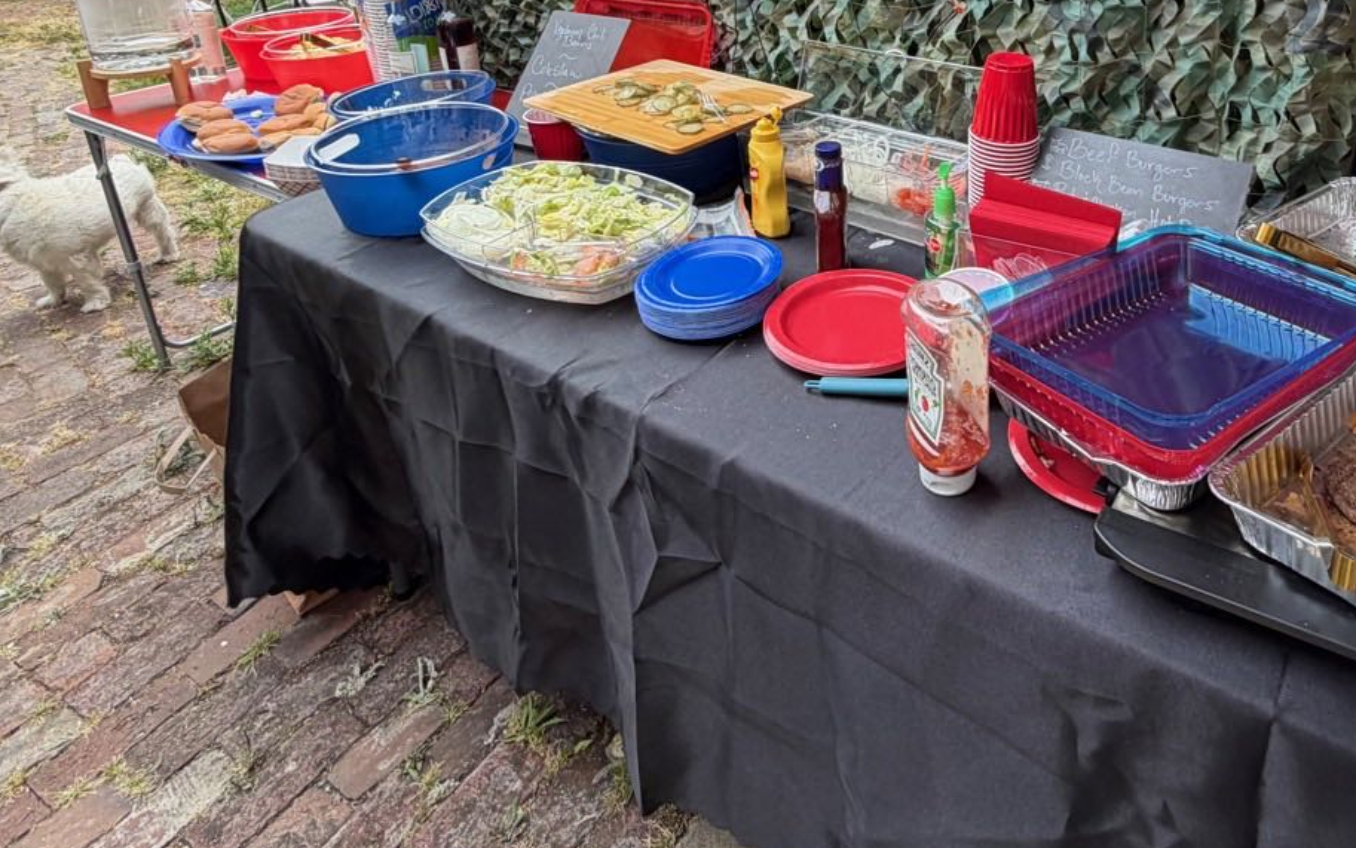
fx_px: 961
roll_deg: +3.2
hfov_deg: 68.5
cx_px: 900
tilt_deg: -14.5
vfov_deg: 43.8
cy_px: 97
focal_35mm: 26
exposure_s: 1/127
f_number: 2.2
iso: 40
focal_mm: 2.22
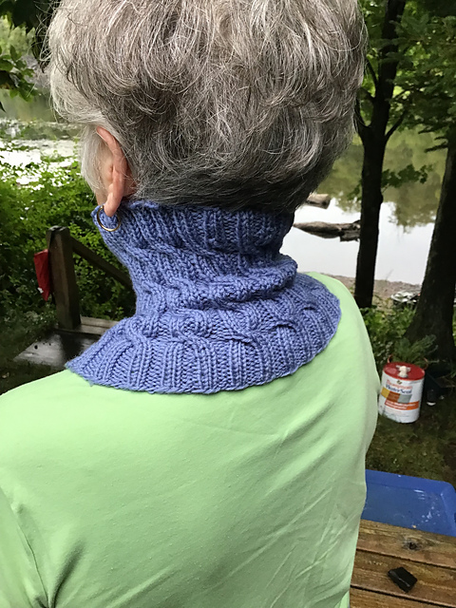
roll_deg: +1.4
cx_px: 228
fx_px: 544
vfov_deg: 58.4
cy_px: 304
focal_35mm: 31
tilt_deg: -28.1
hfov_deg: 45.4
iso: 64
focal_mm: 3.3
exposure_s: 1/30
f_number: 2.4
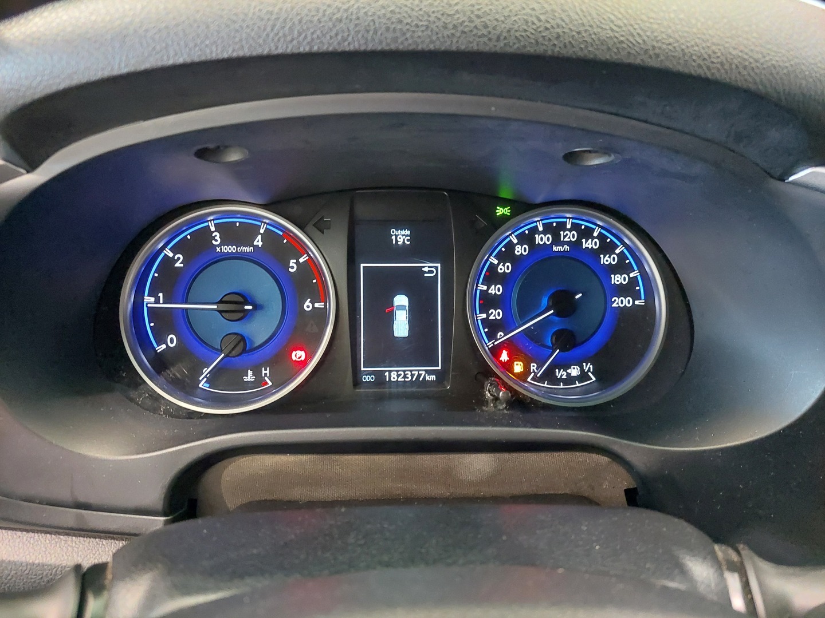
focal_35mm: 25
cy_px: 309
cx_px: 412
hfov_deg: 69.4
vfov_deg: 54.9
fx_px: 596
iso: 800
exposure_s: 1/25
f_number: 1.8
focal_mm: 5.23
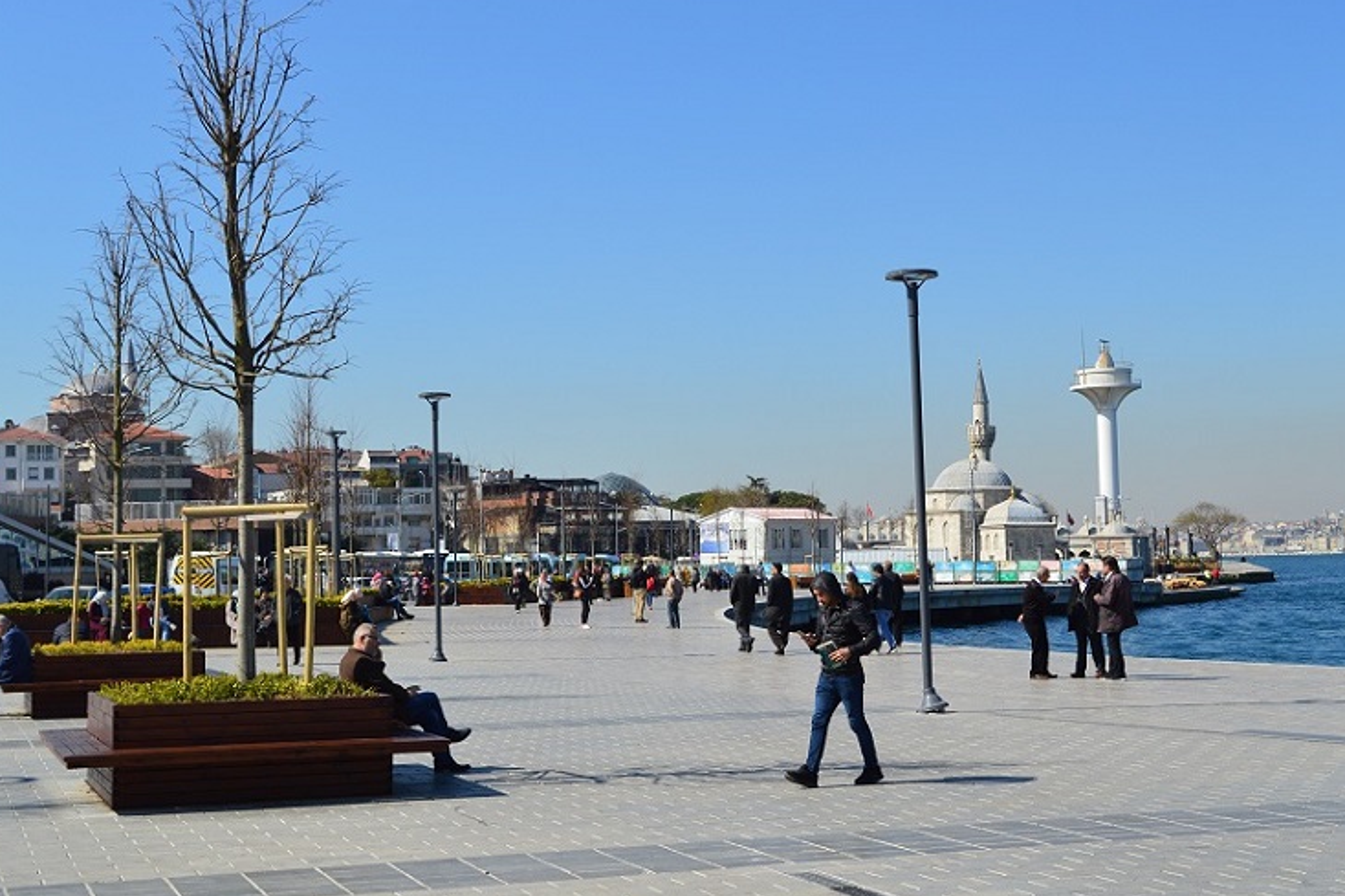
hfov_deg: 38.2
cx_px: 674
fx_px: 1942
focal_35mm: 52
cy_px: 446
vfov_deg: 26.0
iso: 320
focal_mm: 34
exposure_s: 1/500
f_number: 11
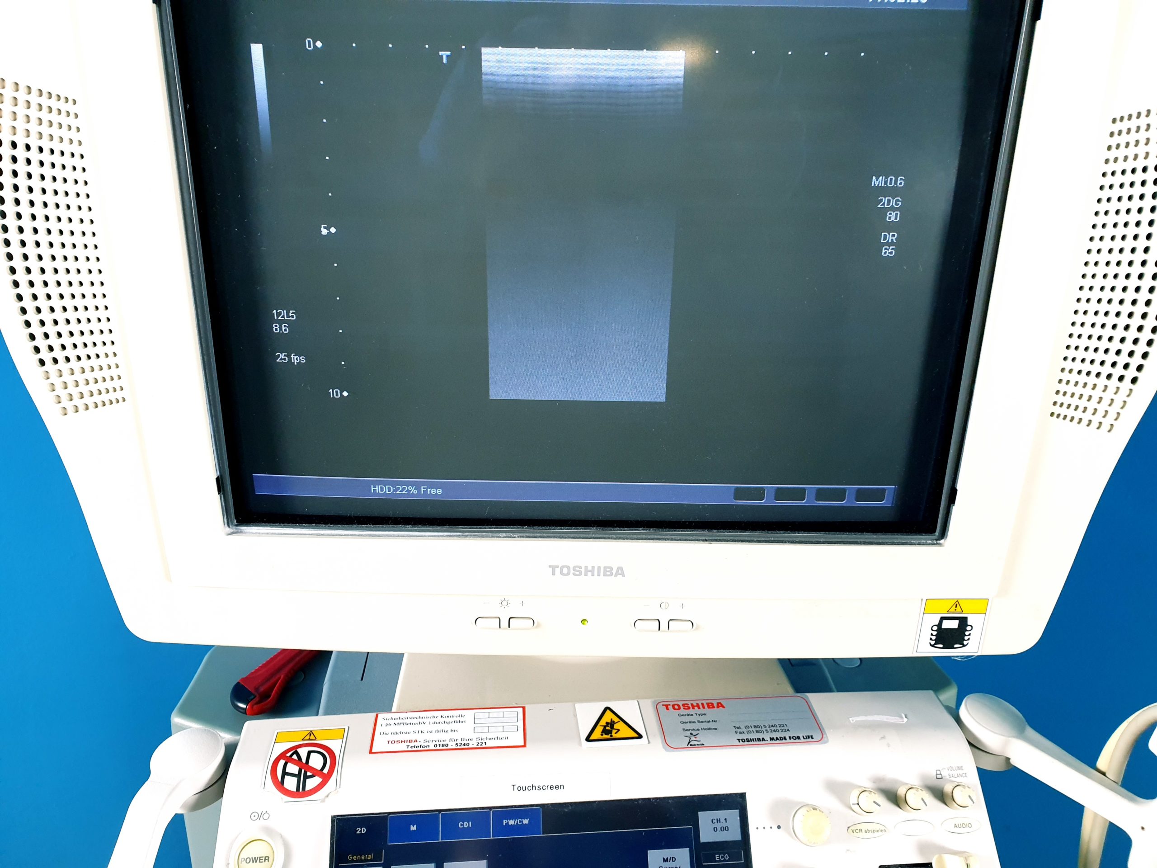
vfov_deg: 53.1
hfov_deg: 67.3
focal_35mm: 26
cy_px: 434
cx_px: 578
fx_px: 869
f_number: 2.4
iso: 250
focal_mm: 4.3
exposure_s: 1/50
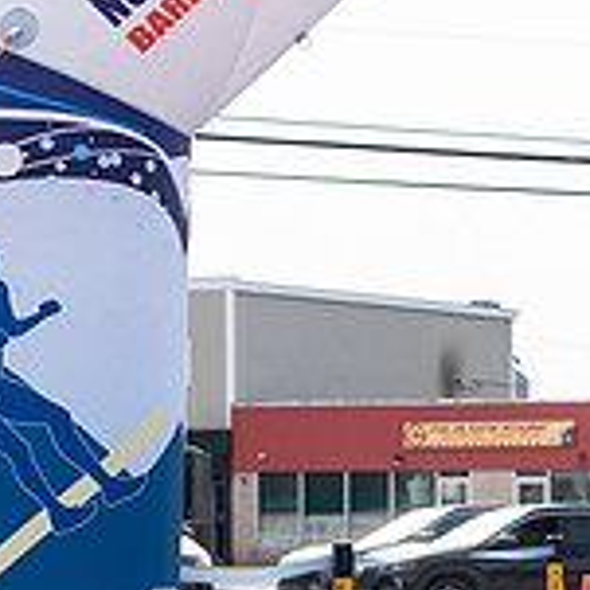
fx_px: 3837
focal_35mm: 199
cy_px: 486
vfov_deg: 8.8
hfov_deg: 8.4
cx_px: 1172
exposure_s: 1/3200
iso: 800
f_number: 4
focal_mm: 48
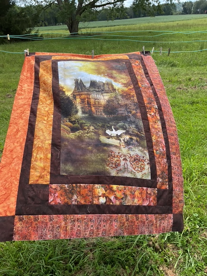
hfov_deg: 48.2
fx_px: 231
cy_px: 138
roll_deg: +4.6
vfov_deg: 61.7
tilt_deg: -27.8
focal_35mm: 29
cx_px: 104
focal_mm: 3
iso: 16
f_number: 1.8
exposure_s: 1/792
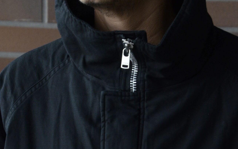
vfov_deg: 5.0
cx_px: 131
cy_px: 209
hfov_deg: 8.1
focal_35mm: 259
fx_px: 1680
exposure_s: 1/100
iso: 1000
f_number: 8
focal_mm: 86
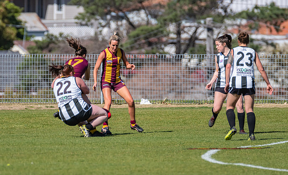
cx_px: 127
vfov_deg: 1.2
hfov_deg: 2.0
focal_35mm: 1035
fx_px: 8061
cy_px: 107
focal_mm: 600
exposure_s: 1/3200
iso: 800
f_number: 8
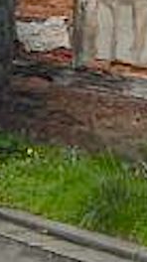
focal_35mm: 185
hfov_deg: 6.3
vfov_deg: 11.4
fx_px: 1285
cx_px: -182
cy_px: -56
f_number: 4.8
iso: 50
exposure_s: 1/94
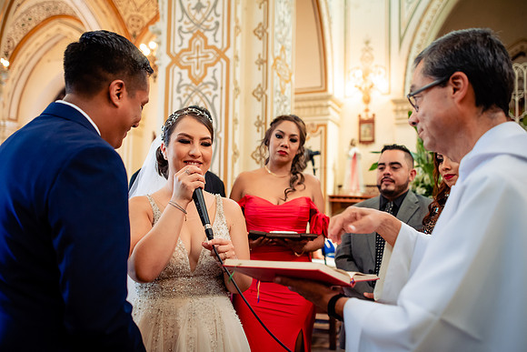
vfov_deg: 37.9
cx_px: 264
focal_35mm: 35
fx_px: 512
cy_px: 176
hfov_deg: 54.4
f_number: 2.8
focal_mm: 35
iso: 1250
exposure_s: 1/100
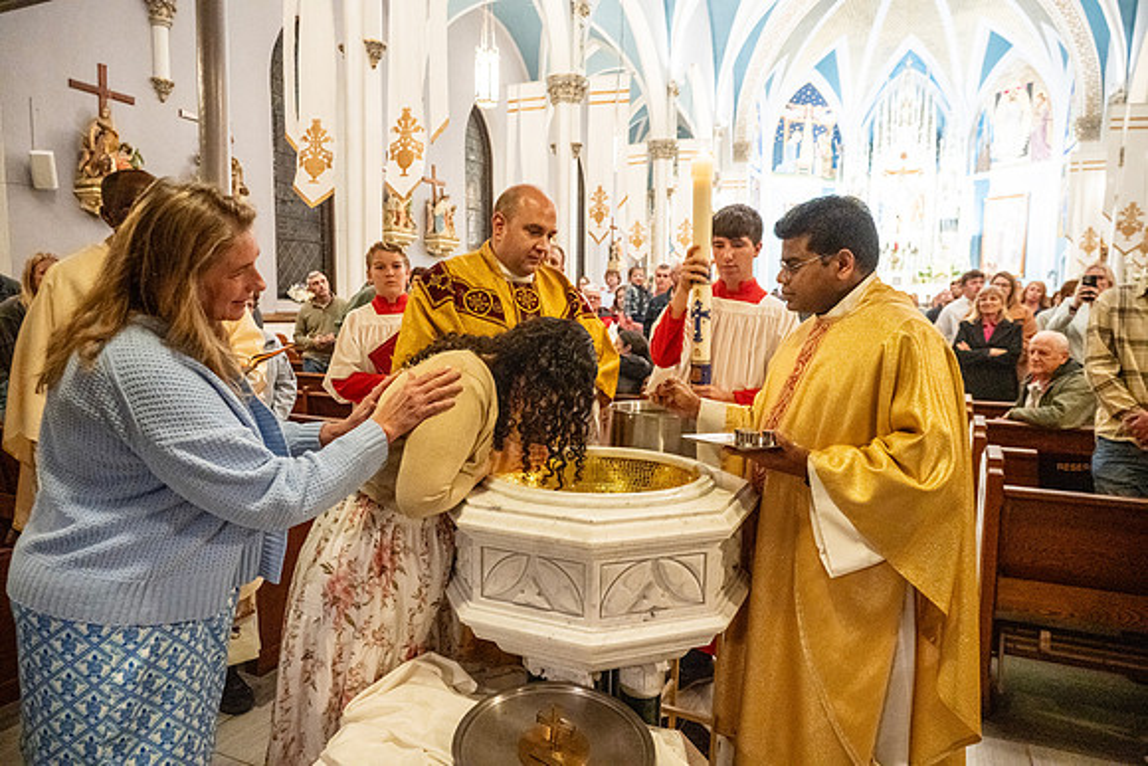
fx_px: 765
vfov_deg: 53.2
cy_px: 383
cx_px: 574
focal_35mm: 24
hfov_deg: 73.7
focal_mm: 24
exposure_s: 1/60
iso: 5000
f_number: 4.5
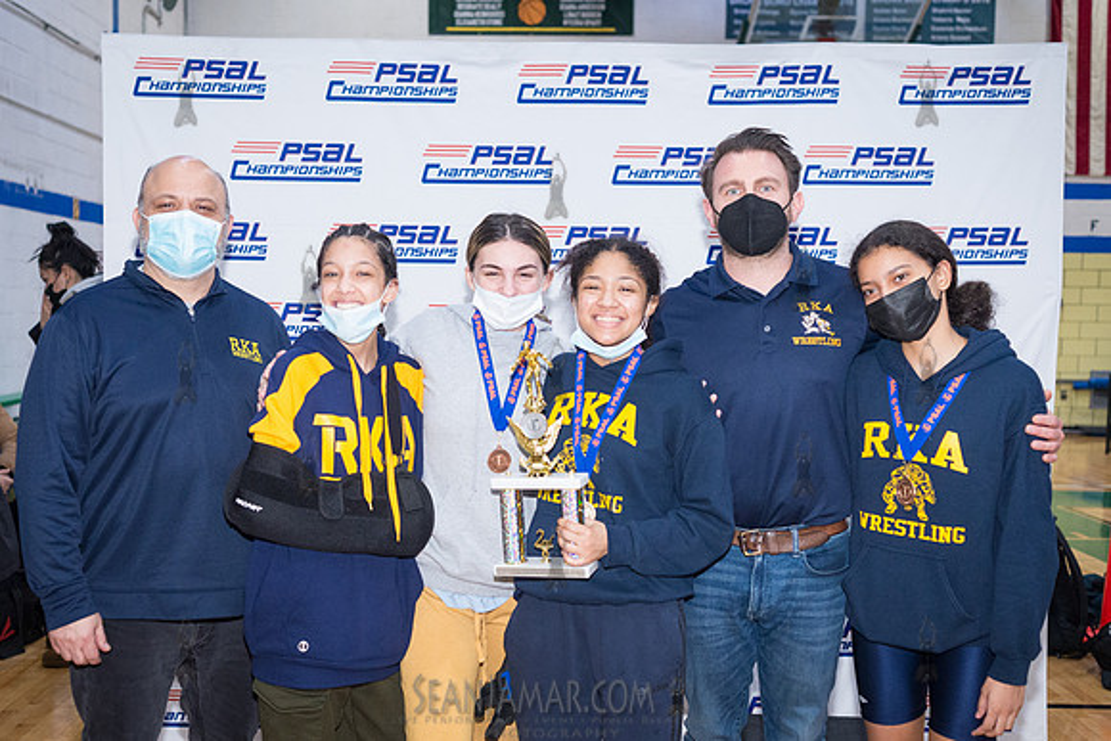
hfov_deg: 45.3
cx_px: 496
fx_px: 1329
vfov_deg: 31.1
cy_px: 409
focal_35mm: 43
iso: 4000
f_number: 4
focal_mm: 35
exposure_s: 1/400
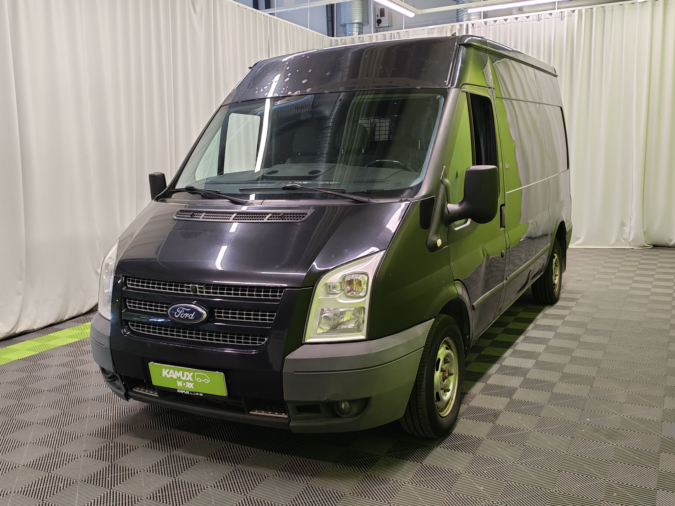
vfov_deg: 40.7
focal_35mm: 35
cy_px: 253
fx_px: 682
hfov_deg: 52.6
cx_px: 338
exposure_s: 1/100
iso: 320
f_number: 1.9
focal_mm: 6.12
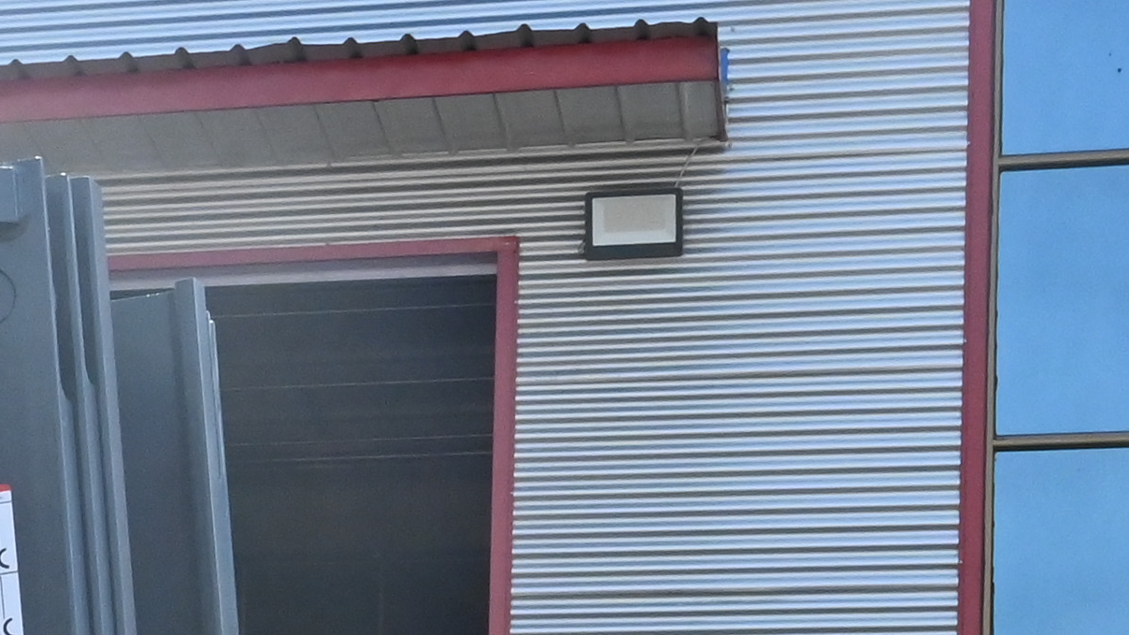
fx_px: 4628
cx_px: -573
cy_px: 1292
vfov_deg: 7.5
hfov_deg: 13.1
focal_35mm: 155
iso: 2500
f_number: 16
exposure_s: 1/800
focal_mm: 29.5
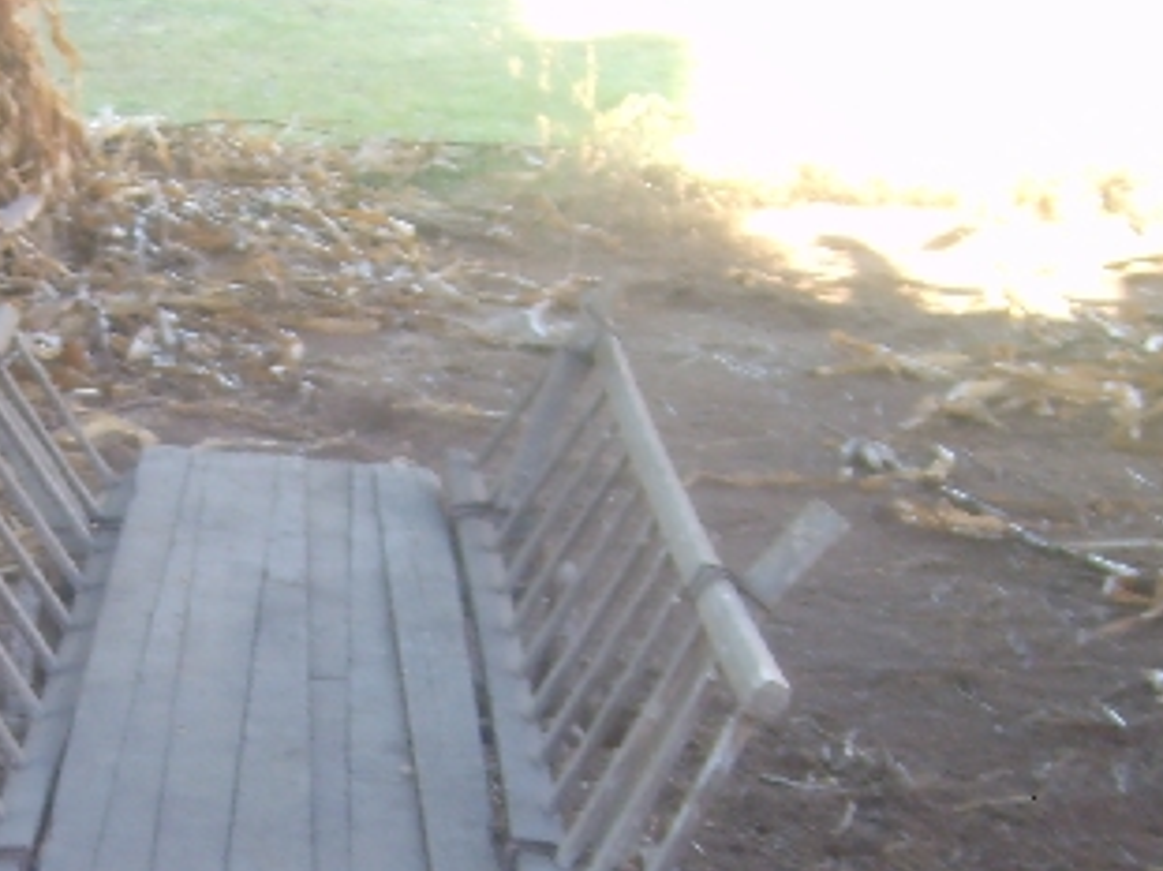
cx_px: 232
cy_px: 770
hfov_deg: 21.5
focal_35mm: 90
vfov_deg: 16.2
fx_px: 3023
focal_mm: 5.8
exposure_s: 1/30
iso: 82
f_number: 2.8
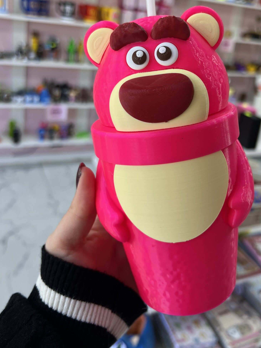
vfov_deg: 53.2
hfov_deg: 41.5
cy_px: 125
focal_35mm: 34
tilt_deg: -18.1
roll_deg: -8.3
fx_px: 342
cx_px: 160
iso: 50
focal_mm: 5.7
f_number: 1.5
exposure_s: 1/171
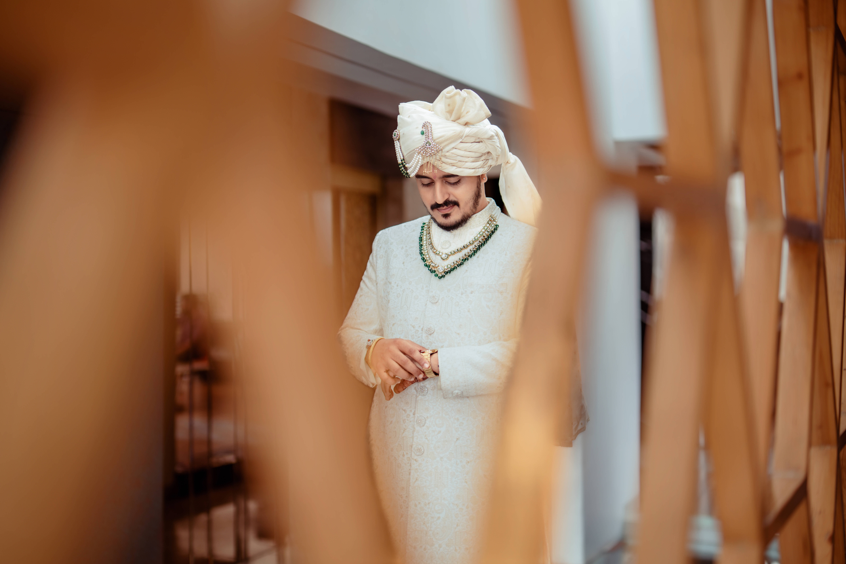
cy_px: 282
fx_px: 1175
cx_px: 423
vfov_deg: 27.0
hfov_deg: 39.6
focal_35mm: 50
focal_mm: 50
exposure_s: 1/250
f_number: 1.4
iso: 80
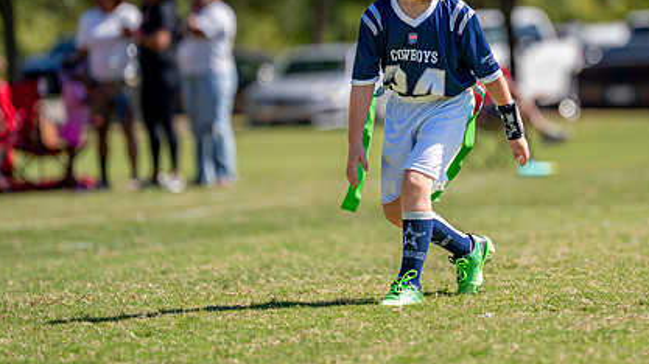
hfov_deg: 6.7
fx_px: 5504
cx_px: 443
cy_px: 70
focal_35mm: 320
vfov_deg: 3.8
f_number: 2.8
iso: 160
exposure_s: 1/2000
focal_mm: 200
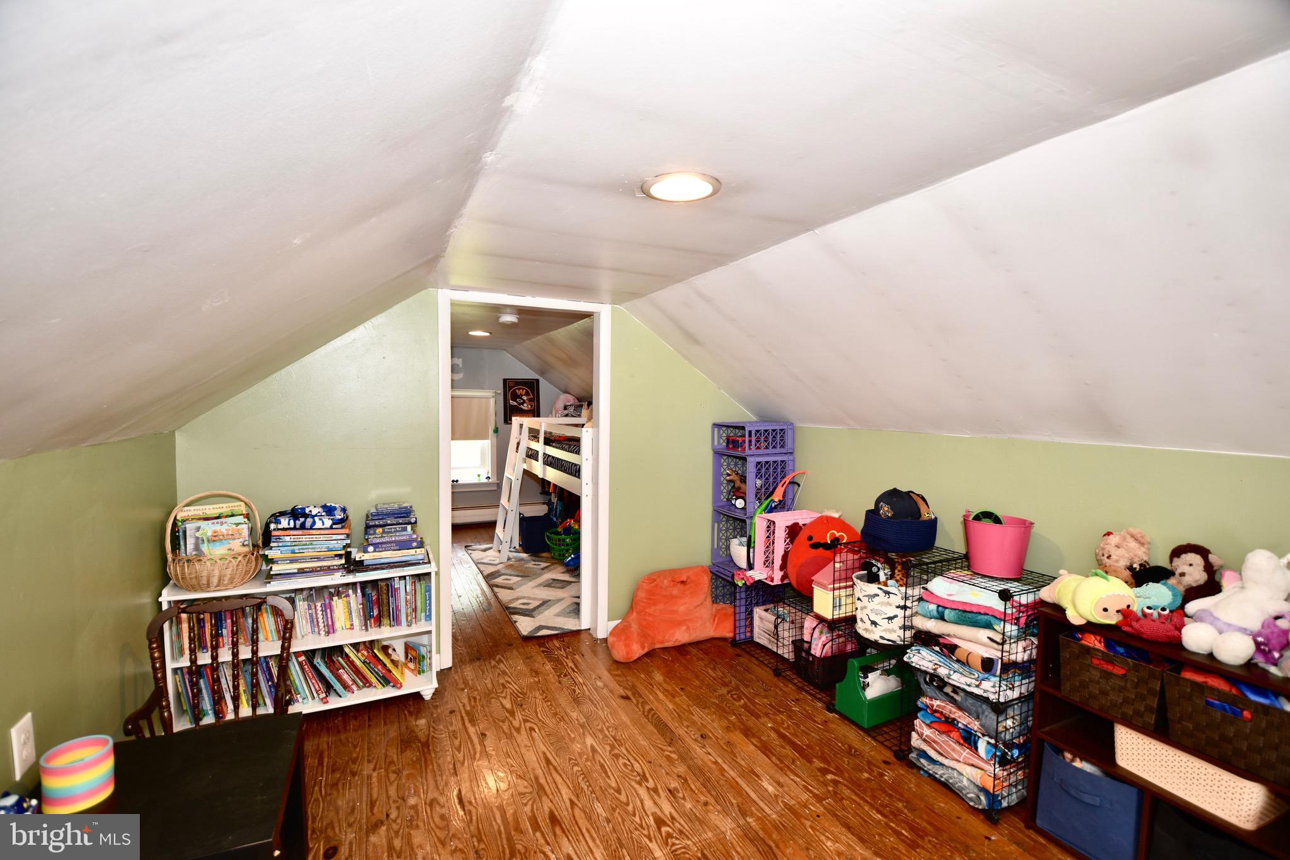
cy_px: 430
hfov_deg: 100.4
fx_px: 537
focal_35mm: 15
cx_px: 645
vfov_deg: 77.3
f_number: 4
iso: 100
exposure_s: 1/10
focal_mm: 10
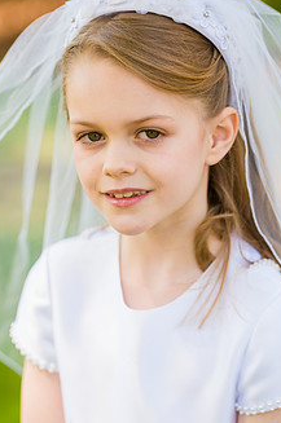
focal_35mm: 179
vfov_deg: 11.5
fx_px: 2102
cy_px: 243
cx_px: 99
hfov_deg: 7.6
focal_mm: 130
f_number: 3.2
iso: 200
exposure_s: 1/640
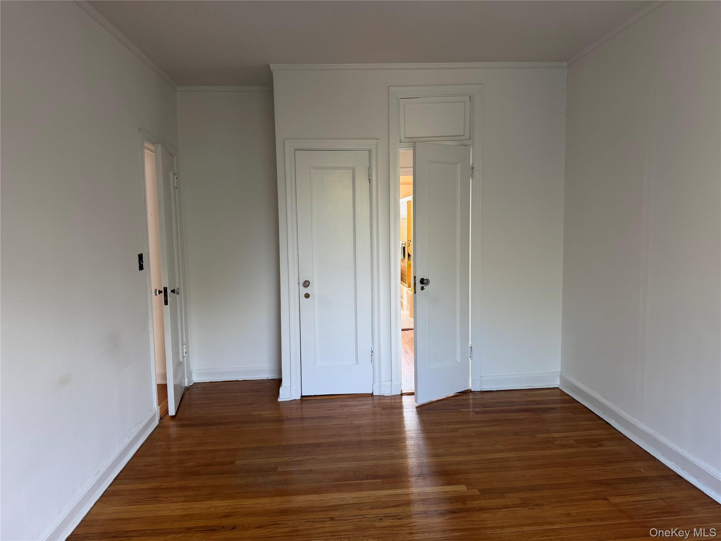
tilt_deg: -2.8
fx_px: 500
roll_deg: +0.0
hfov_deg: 71.6
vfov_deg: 56.8
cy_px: 270
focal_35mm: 24
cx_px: 360
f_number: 1.78
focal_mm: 6.76
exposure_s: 1/121
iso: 160
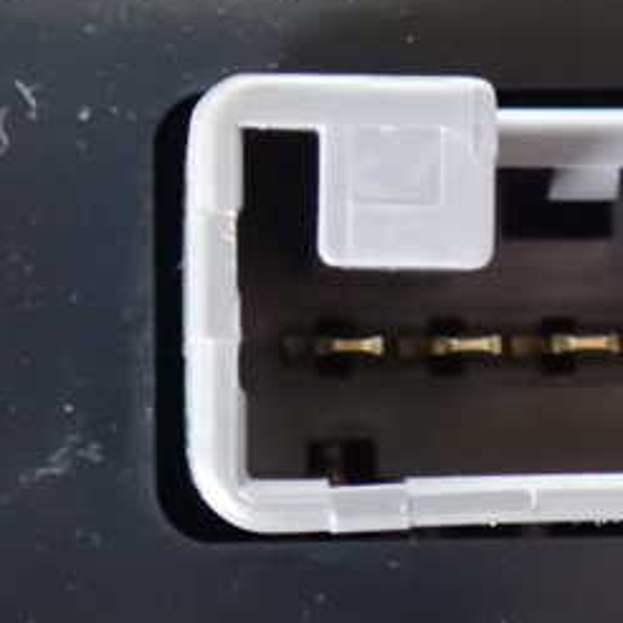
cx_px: 593
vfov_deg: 9.2
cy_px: 248
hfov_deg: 9.2
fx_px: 3869
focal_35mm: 190
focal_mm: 15.66
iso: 1600
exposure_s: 1/15
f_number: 4.5
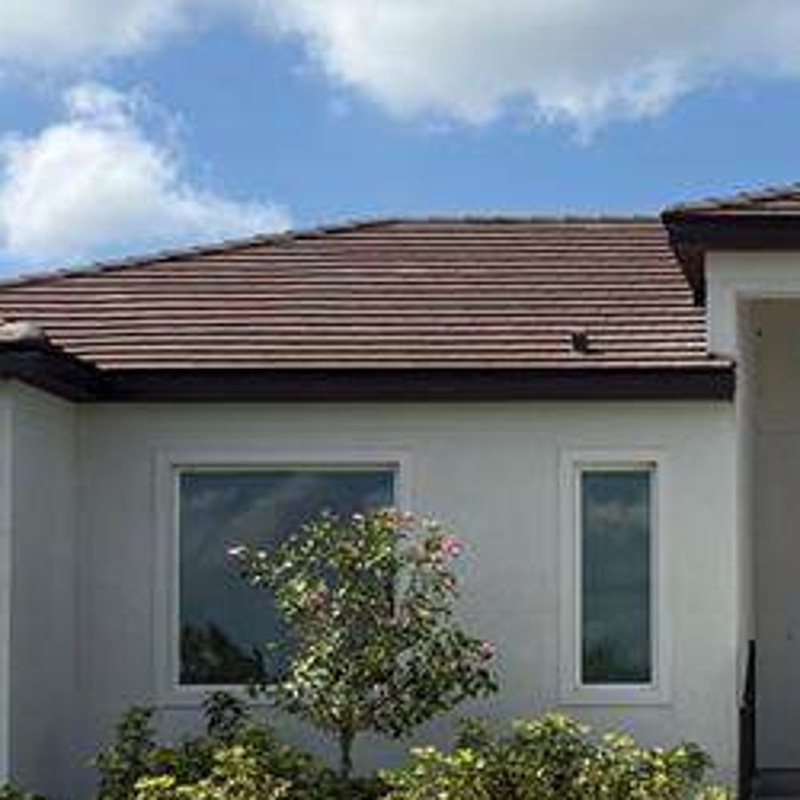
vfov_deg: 18.3
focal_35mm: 94
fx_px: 2458
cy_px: 640
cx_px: 890
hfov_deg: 17.8
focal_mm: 5.96
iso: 50
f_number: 1.6
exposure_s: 1/5348
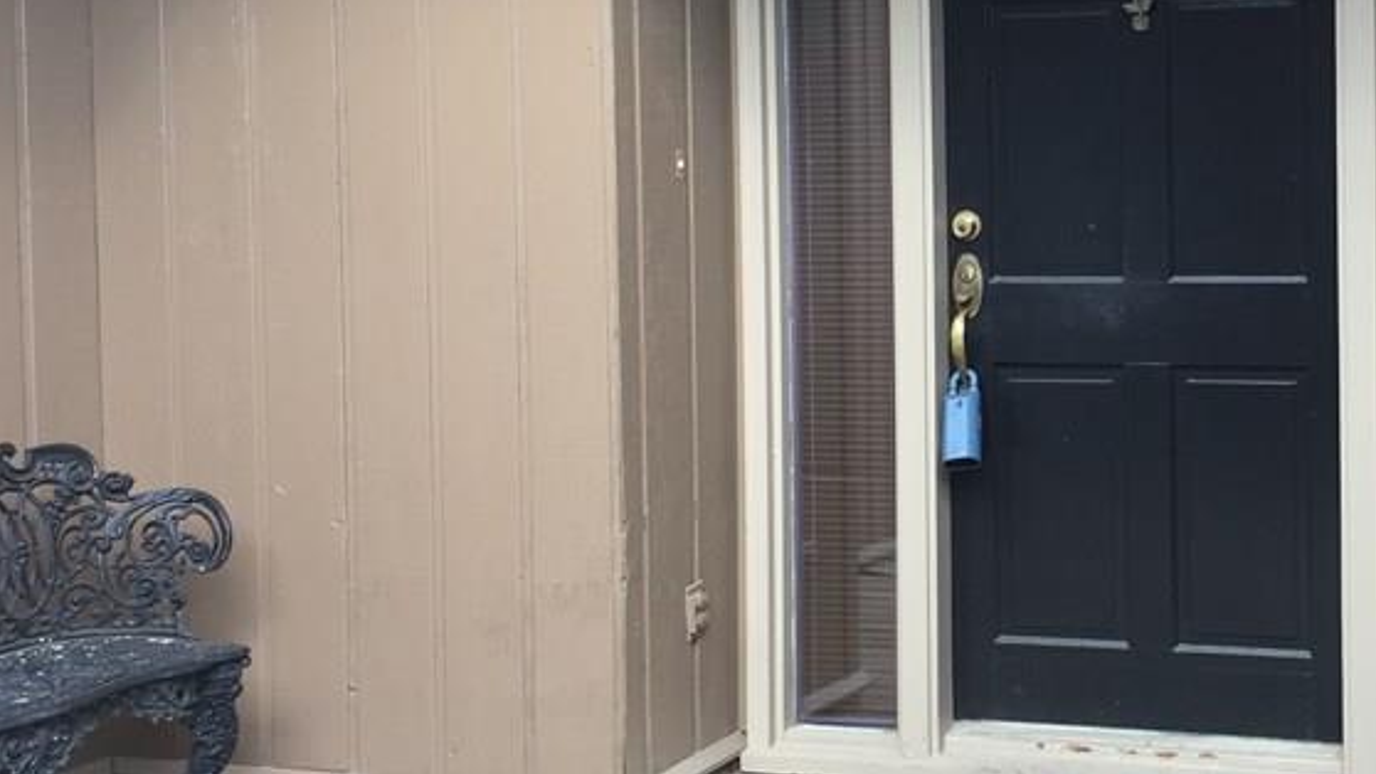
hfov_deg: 34.3
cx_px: 1198
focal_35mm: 58
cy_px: 264
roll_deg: -0.6
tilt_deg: -1.9
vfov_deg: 20.7
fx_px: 2116
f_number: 2.2
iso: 32
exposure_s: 1/120
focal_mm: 4.15
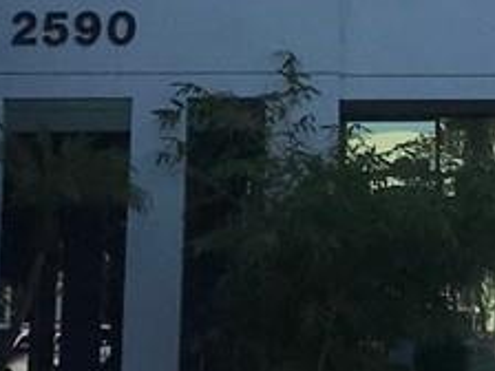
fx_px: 2860
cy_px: -318
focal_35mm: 200
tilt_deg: +14.1
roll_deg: -1.1
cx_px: 601
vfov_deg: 7.2
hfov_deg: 9.7
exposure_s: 1/2398
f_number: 1.8
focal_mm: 3.99
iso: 20
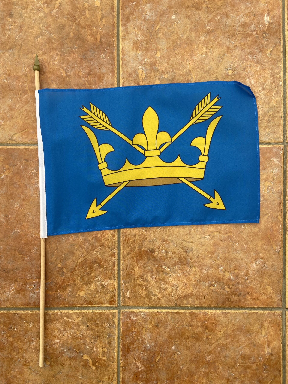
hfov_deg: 53.1
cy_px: 192
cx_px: 144
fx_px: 288
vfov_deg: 67.3
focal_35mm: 26
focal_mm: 4.25
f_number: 1.8
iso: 32
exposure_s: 1/240
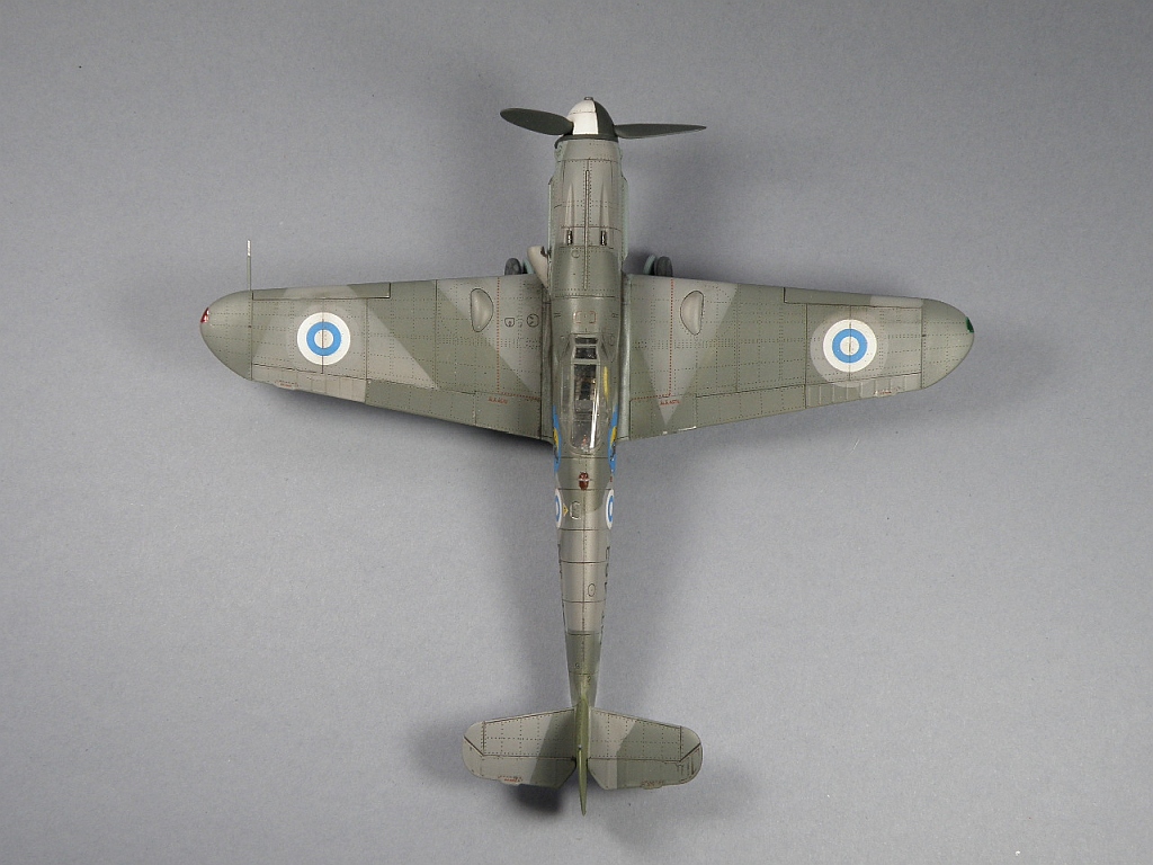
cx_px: 576
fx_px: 1832
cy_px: 432
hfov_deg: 34.9
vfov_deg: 26.6
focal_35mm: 55
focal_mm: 9.77
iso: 64
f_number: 4.5
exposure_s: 1/100
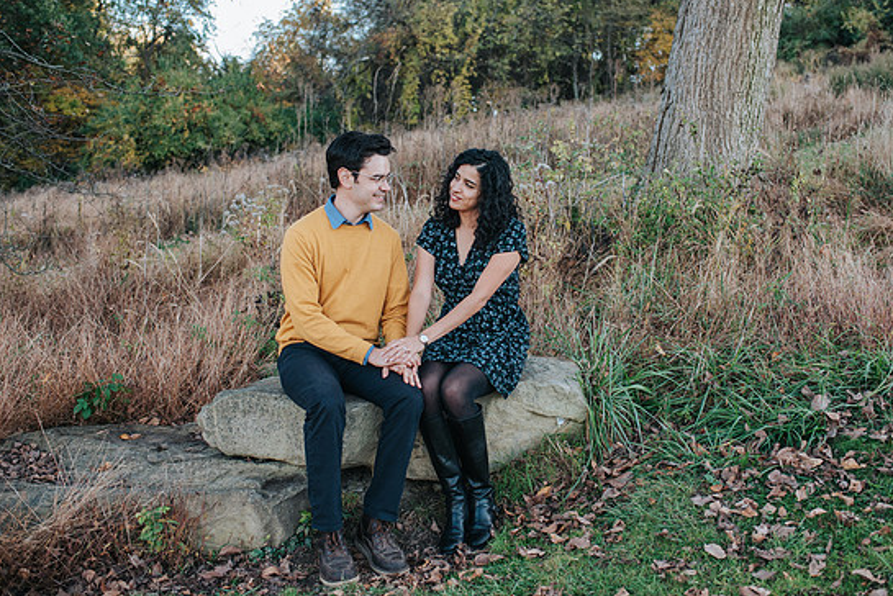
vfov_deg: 33.4
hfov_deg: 48.4
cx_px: 463
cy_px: 267
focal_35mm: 40
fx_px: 993
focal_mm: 35
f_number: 3.2
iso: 1000
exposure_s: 1/1000
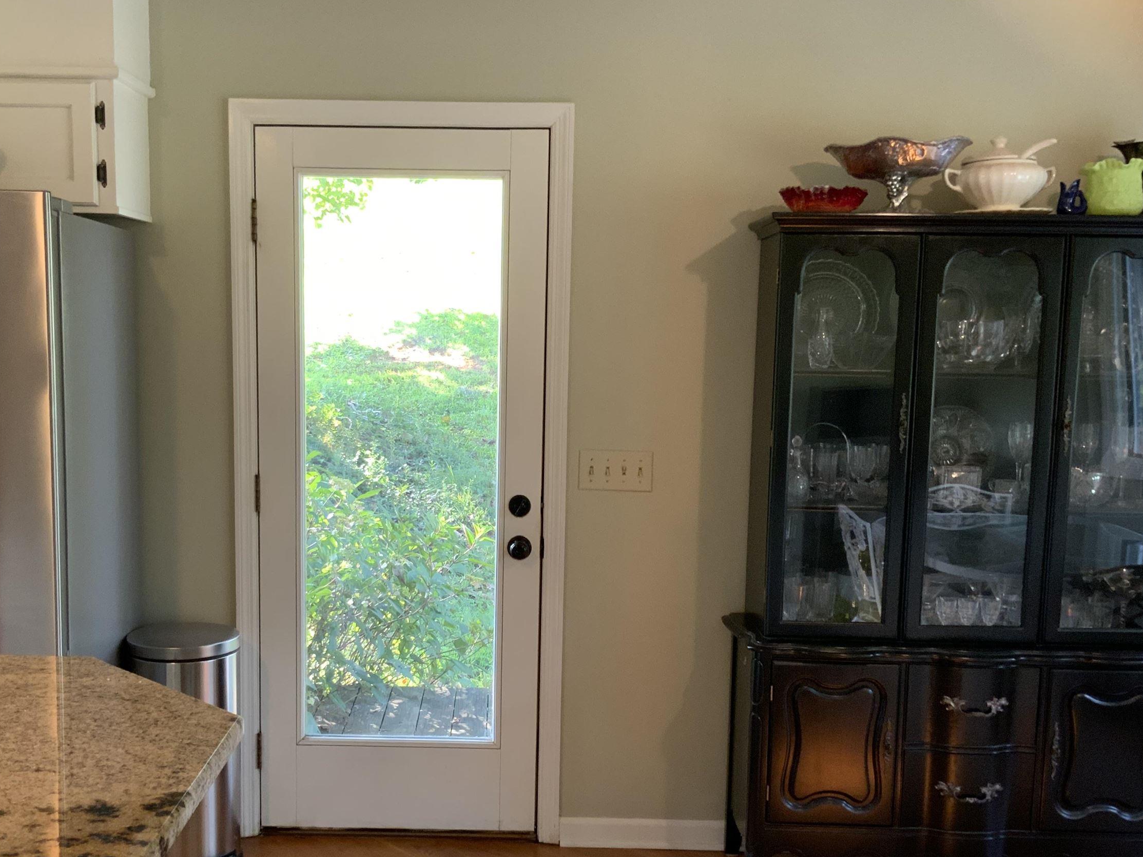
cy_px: 504
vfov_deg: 35.9
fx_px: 1321
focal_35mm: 40
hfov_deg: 46.6
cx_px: 477
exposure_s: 1/60
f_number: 1.8
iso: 125
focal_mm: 3
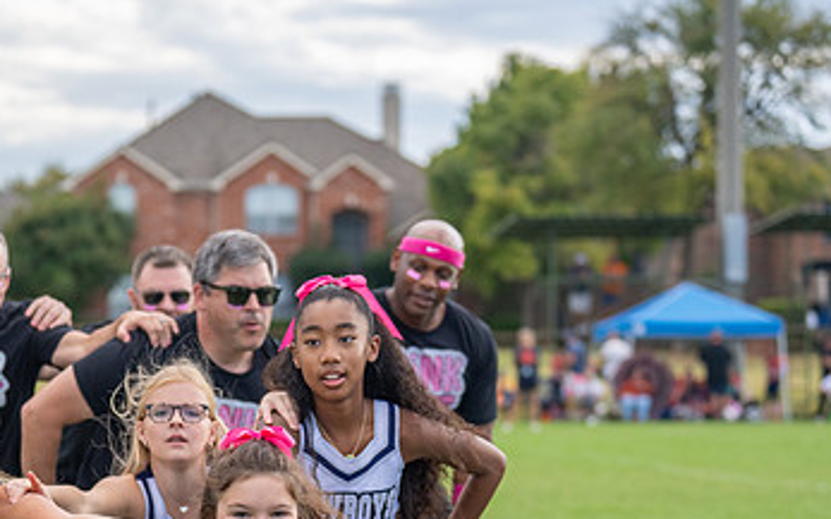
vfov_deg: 9.9
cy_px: 474
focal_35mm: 132
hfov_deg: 15.8
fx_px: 2990
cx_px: 256
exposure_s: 1/4000
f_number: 2.8
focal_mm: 70
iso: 500
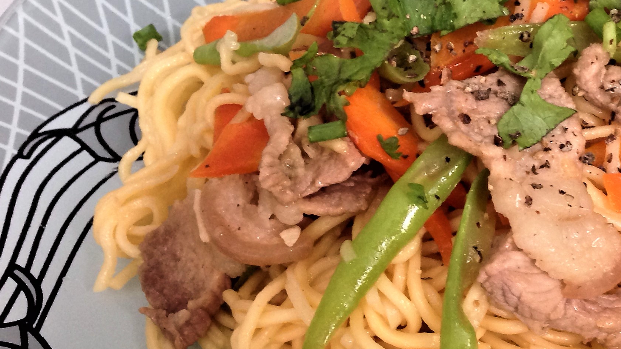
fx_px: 1153
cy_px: 244
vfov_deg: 17.2
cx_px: 533
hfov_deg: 29.2
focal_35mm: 70
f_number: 2.4
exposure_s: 1/20
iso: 125
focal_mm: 4.12
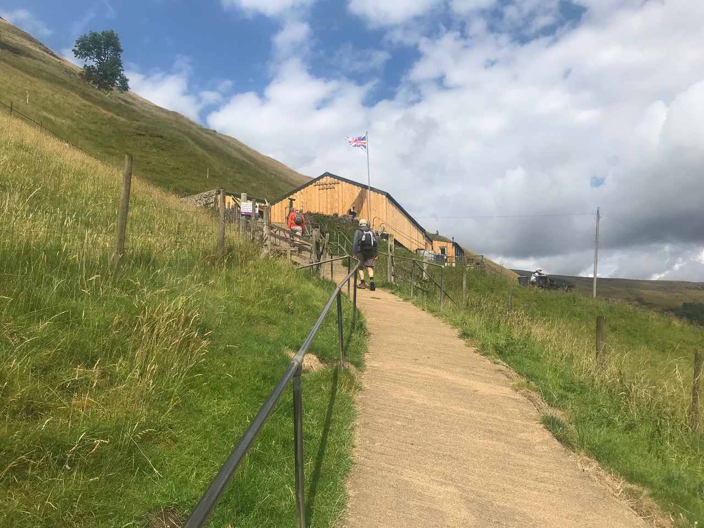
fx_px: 569
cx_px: 352
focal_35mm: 28
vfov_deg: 49.7
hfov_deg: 63.4
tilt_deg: +9.3
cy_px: 264
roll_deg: +2.1
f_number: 1.8
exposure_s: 1/5319
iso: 20
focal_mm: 3.99
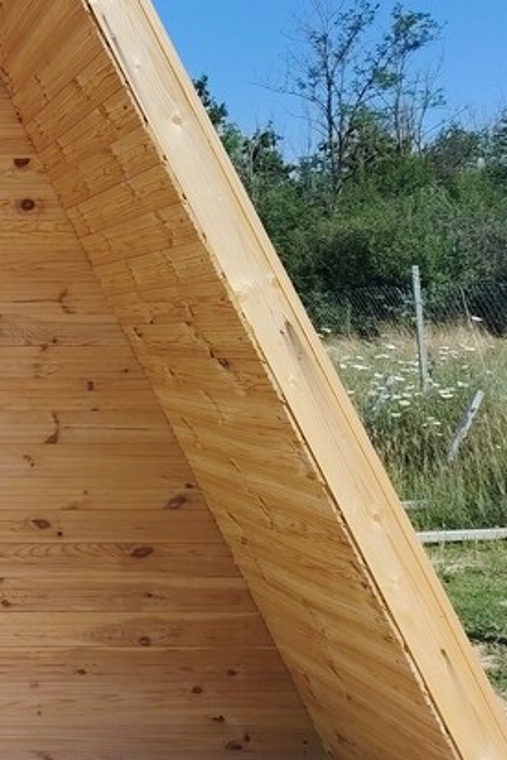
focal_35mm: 62
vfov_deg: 31.7
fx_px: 1309
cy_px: 177
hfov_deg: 19.9
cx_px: -181
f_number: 1.75
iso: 101
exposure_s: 1/1263
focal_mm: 5.25
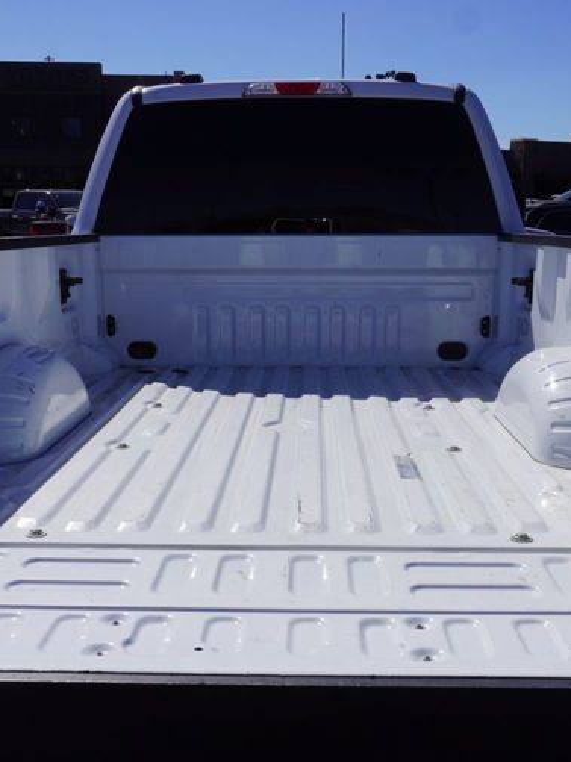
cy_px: 492
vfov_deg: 40.1
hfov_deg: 30.9
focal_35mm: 47
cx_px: 265
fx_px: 1034
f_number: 10
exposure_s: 1/400
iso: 100
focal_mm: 16
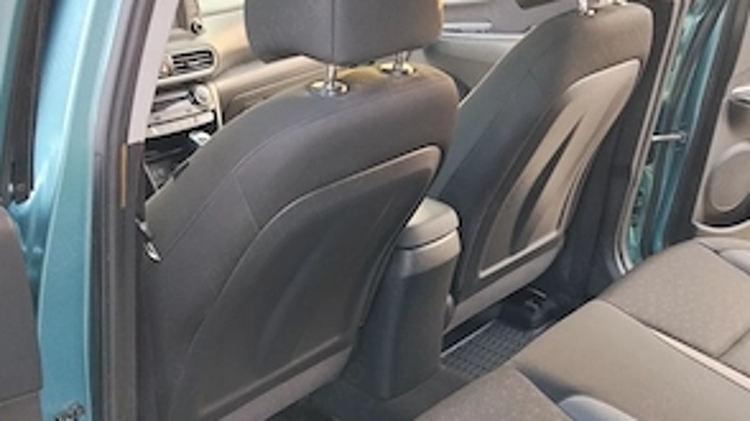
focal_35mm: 43
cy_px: 268
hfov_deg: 47.4
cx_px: 372
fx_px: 855
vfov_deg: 27.6
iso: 125
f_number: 1.8
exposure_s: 1/50
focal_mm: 4.22
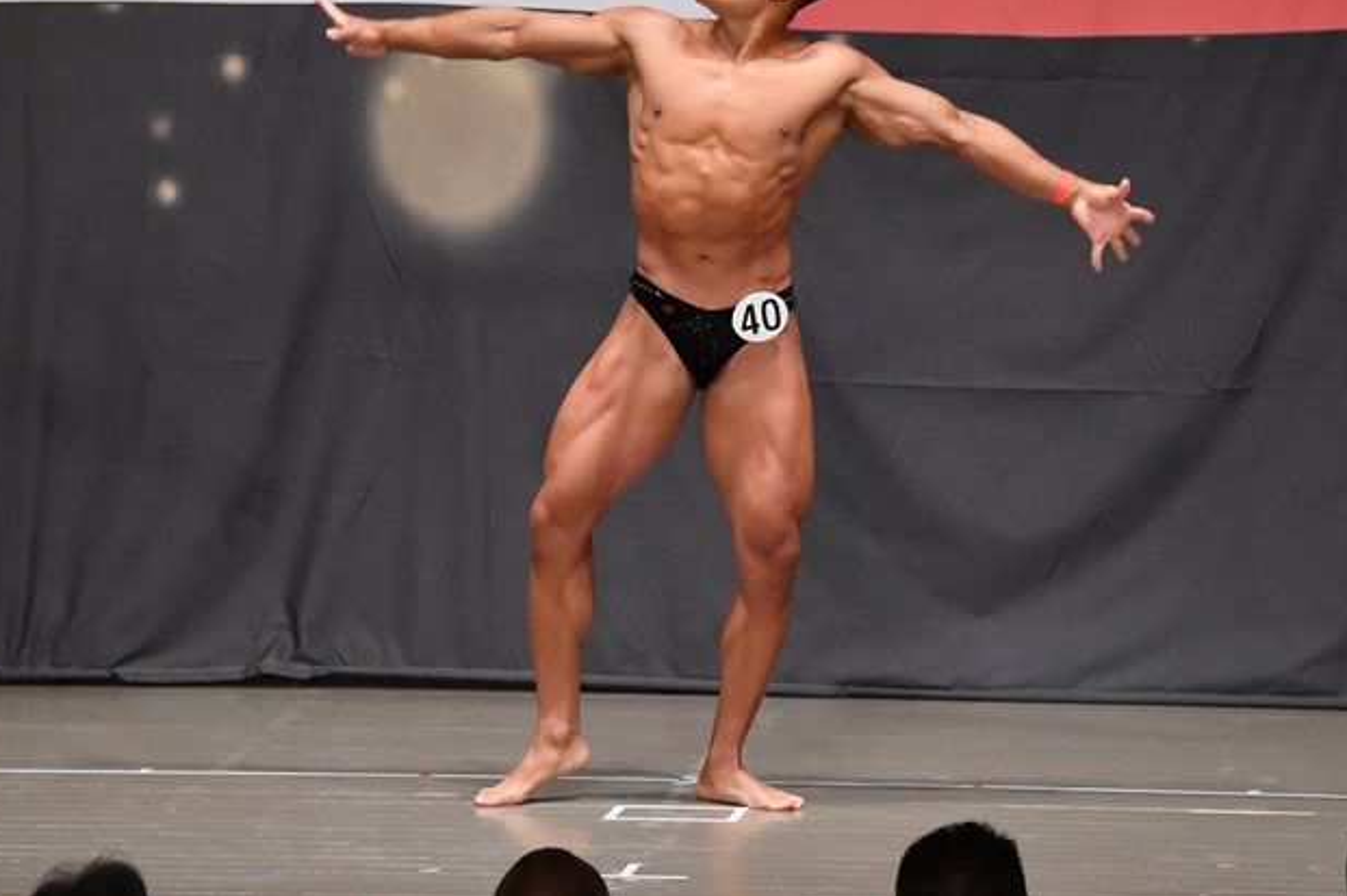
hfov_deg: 7.6
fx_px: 10132
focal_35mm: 271
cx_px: 739
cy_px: 341
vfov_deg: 5.1
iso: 6400
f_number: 5.6
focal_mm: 145
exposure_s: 1/400
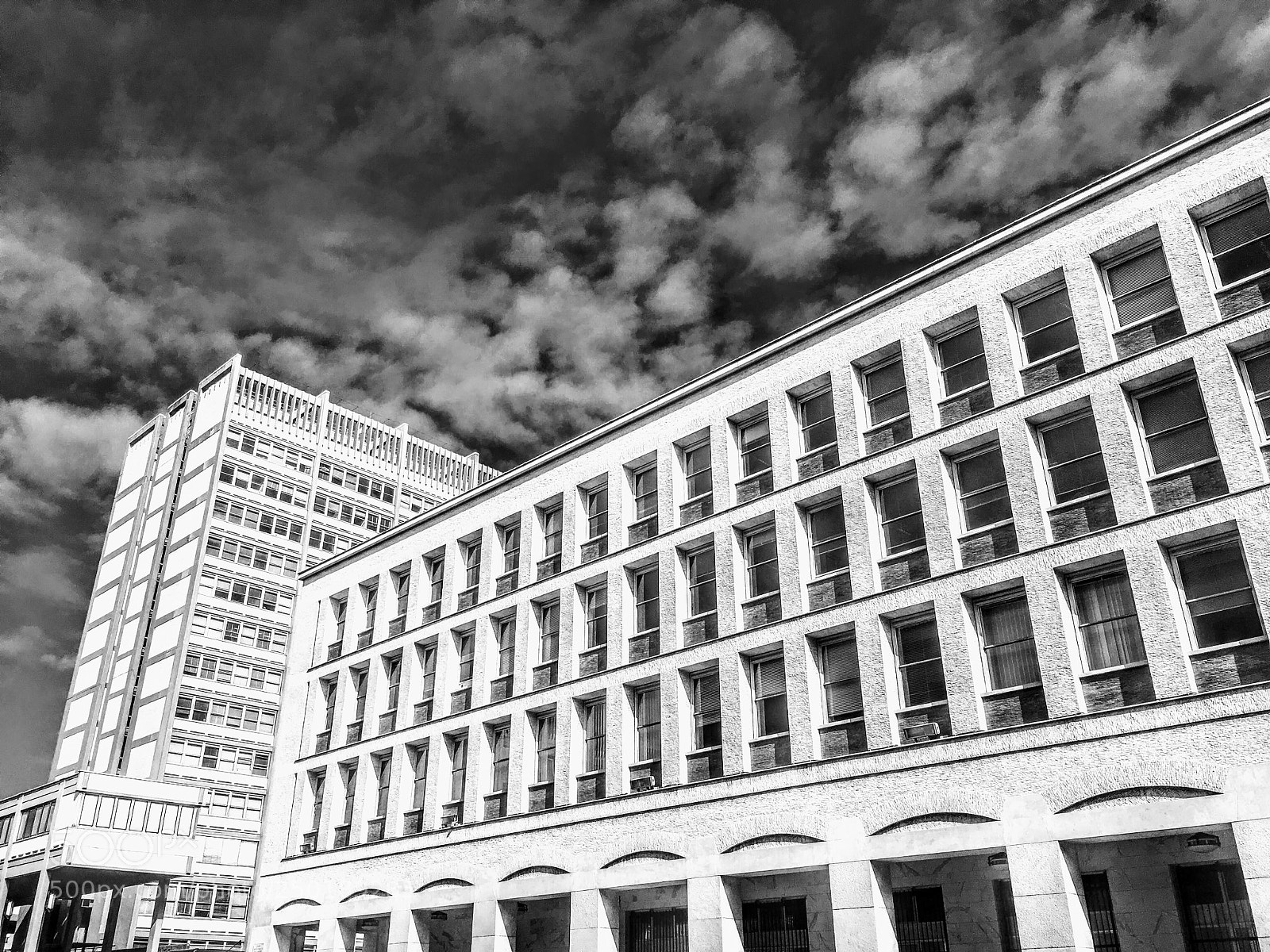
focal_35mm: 29
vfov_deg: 48.2
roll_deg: +1.0
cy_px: 476
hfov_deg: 61.7
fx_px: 1064
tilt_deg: +26.1
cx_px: 635
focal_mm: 4.15
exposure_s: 1/2959
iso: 25
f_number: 2.2
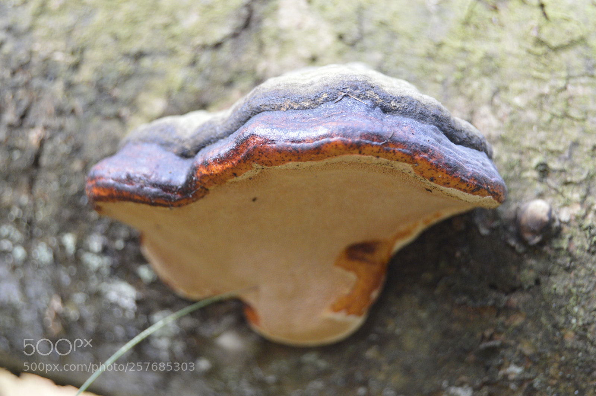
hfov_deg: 24.6
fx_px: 1365
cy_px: 198
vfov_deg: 16.5
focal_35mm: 82
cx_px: 298
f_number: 5.6
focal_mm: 55
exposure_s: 1/60
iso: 1000
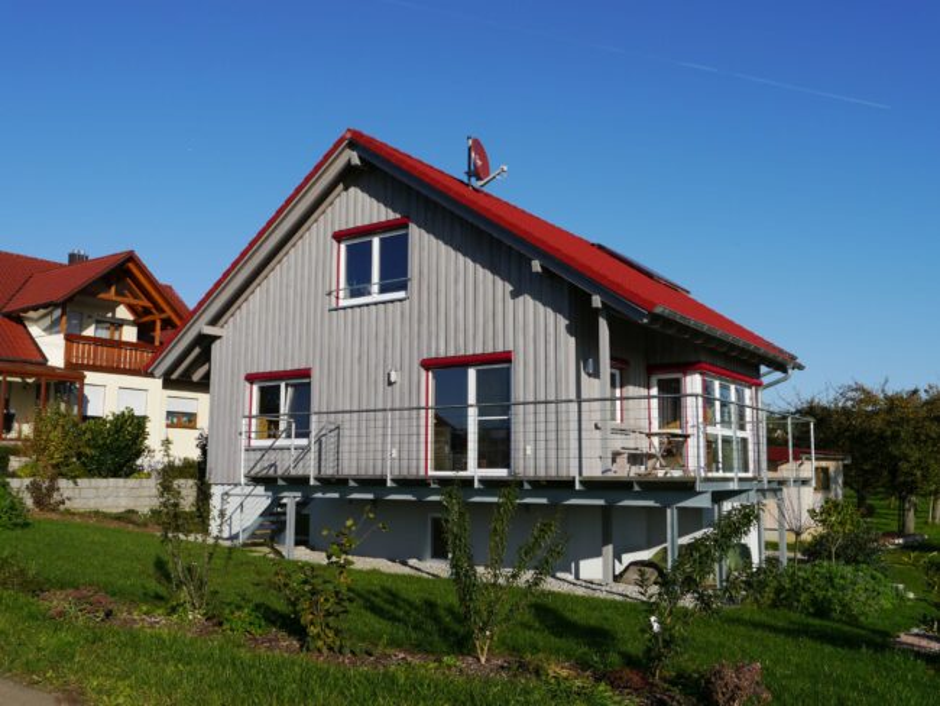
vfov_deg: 44.2
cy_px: 353
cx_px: 470
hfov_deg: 56.8
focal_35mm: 32
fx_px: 869
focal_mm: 16
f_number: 9
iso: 160
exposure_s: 1/400
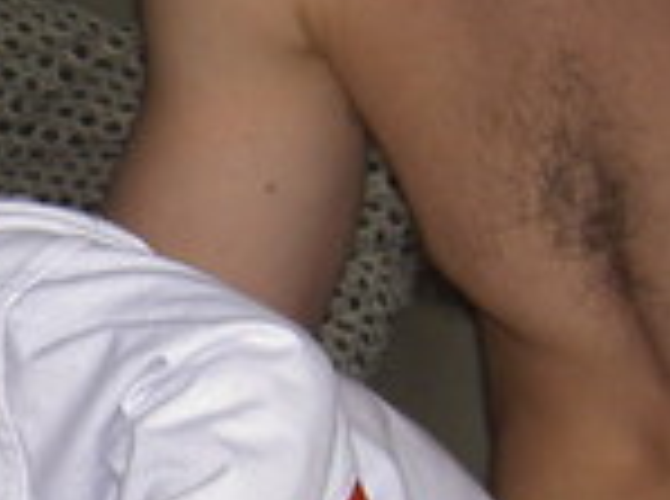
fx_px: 3244
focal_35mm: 168
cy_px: 270
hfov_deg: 11.5
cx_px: -211
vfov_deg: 8.8
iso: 100
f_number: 2.8
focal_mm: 8
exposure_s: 1/60
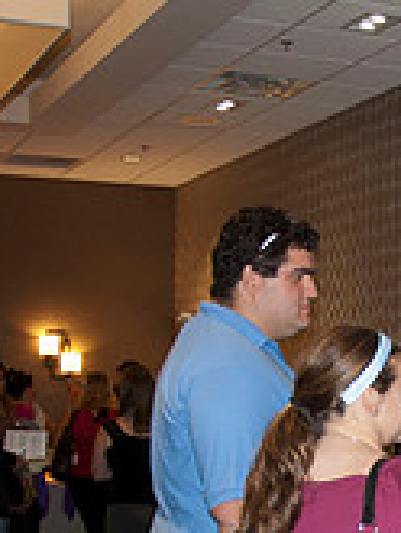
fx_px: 1404
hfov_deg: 15.1
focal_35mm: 91
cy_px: 468
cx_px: 589
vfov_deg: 21.1
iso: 400
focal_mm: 18
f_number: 4
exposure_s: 1/60
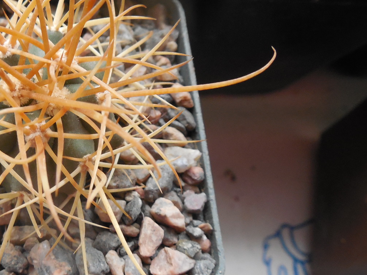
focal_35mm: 49
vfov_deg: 29.6
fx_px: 519
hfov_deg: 37.7
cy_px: 111
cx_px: 83
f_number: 3.6
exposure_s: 1/30
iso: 400
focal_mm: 5.6
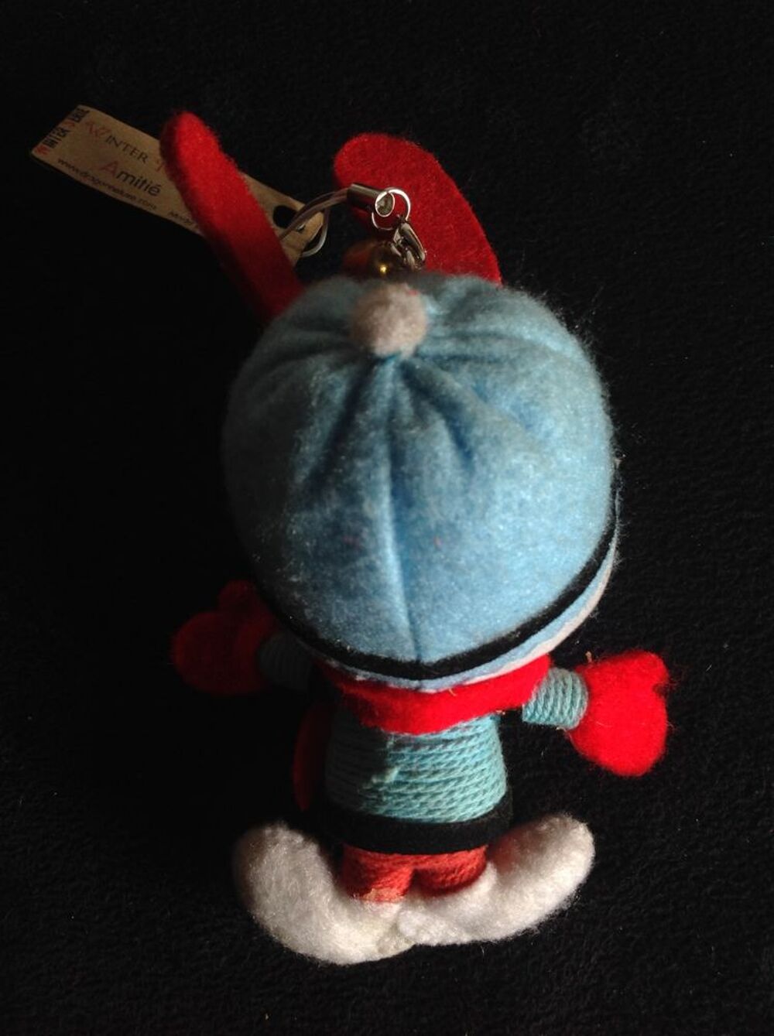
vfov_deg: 52.7
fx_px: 1046
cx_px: 387
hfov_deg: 40.6
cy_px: 518
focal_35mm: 35
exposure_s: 1/60
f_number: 2.4
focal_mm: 4.28
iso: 64
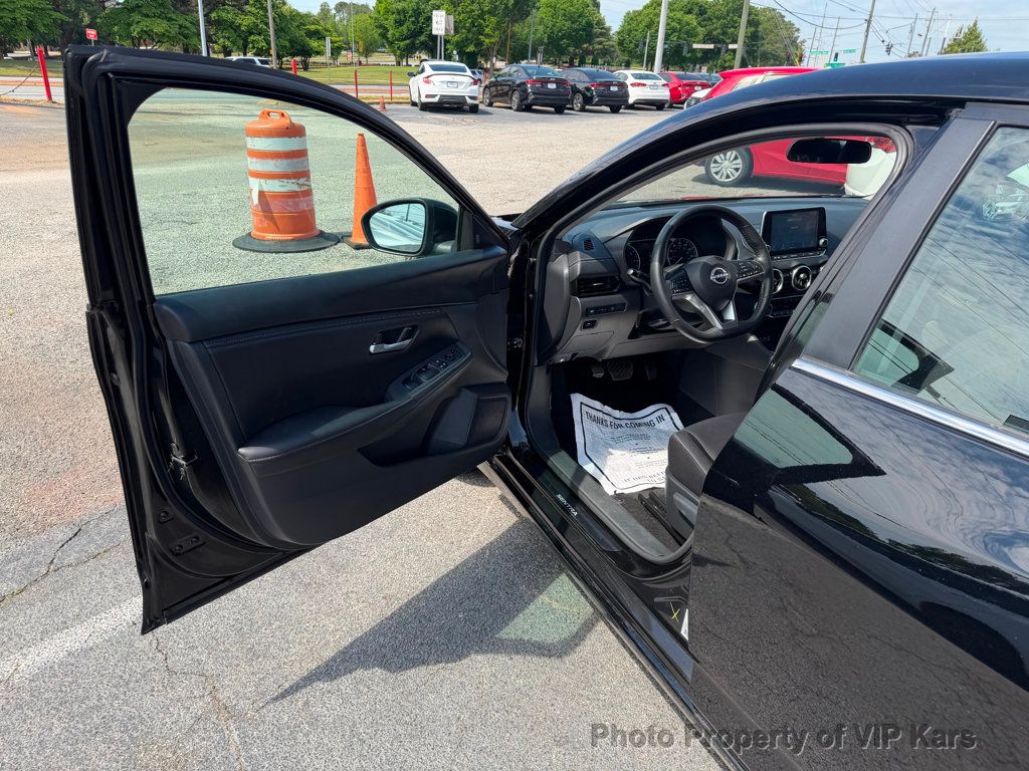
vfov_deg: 56.8
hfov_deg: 71.6
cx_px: 514
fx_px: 713
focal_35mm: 24
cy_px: 386
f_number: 1.78
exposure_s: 1/1618
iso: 80
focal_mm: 6.76
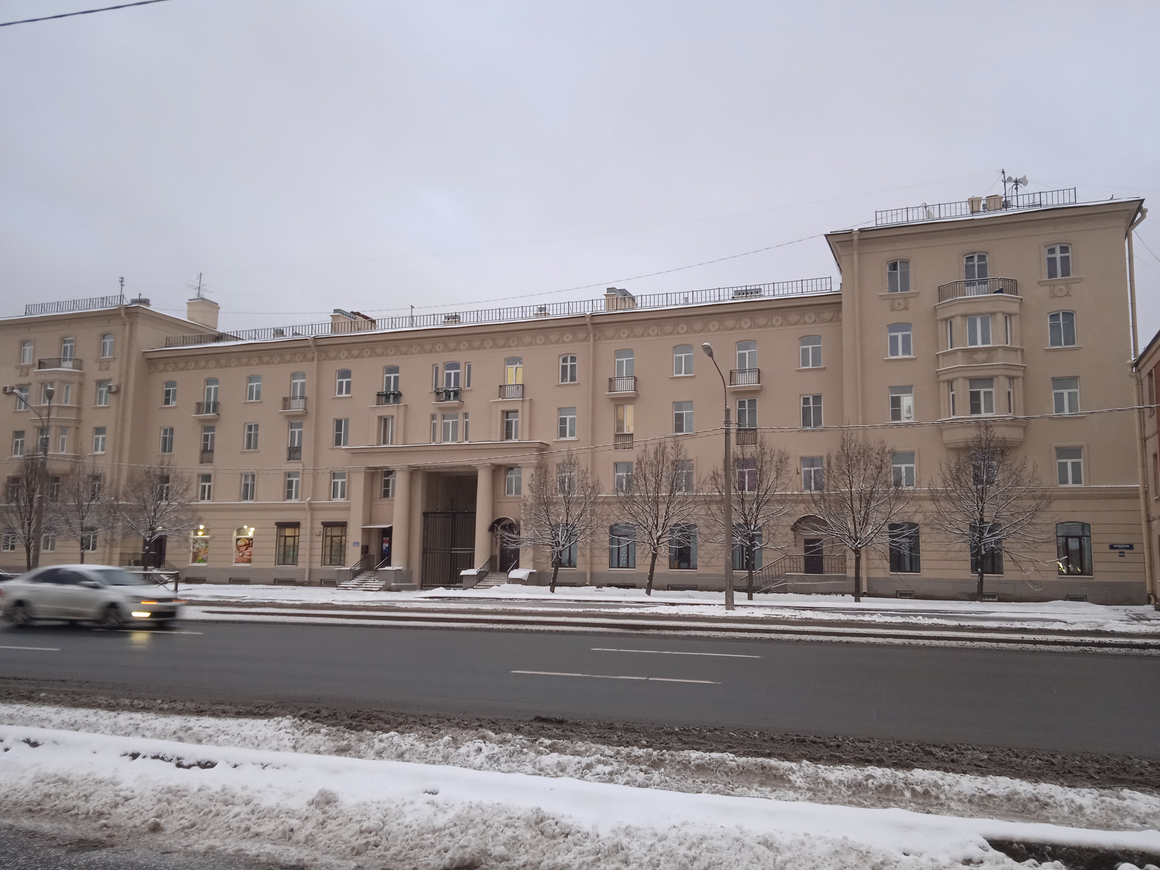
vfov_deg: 48.2
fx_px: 972
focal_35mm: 29
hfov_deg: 61.7
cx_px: 588
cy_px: 449
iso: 177
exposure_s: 1/33.3
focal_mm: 3.43
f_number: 2.2
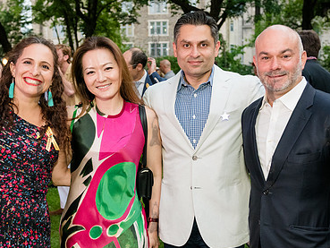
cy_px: 130
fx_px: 524
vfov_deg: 26.6
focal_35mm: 55
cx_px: 149
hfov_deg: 34.9
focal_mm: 35
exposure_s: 1/250
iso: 4000
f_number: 3.5
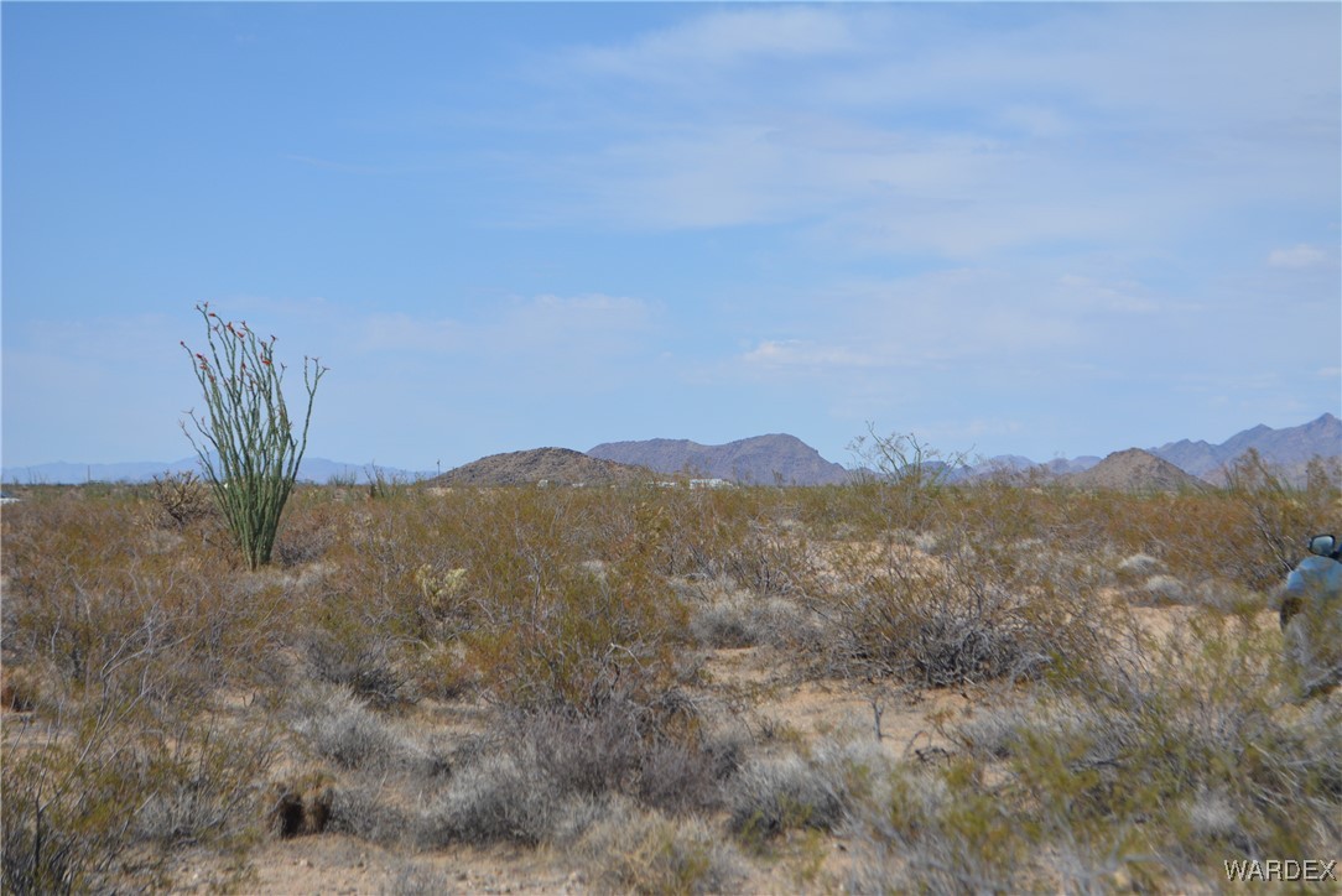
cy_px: 448
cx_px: 671
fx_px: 3077
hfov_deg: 24.6
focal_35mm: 82
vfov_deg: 16.6
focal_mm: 55
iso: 400
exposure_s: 1/1600
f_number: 7.1
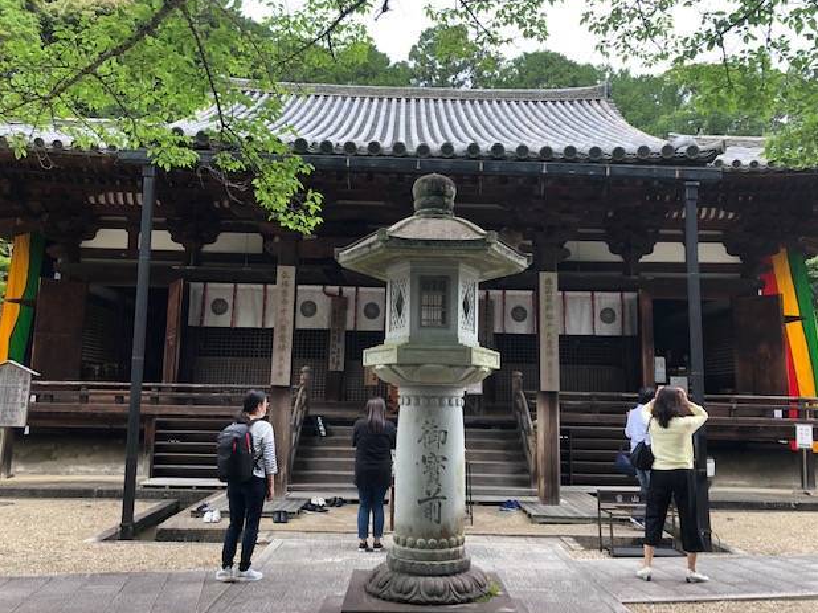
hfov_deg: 61.7
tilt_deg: +8.7
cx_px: 421
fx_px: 685
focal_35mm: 29
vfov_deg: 48.2
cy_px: 306
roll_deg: +0.4
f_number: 1.8
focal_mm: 3.99
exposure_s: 1/120
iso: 25
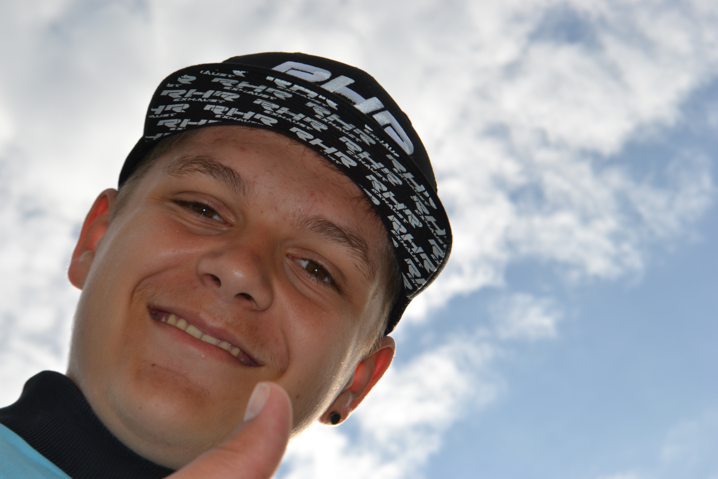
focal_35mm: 82
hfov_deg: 24.6
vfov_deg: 16.6
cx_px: 359
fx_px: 1645
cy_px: 240
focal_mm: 55
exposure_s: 1/200
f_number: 11
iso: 100
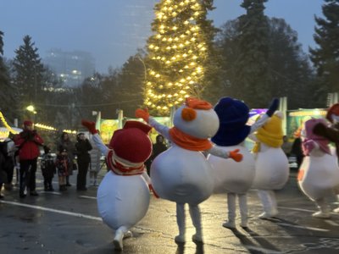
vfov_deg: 30.3
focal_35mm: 48
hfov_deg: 39.7
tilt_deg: +1.0
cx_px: 170
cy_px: 127
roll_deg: +0.2
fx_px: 470
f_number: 1.78
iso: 400
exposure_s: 1/25
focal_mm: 6.76
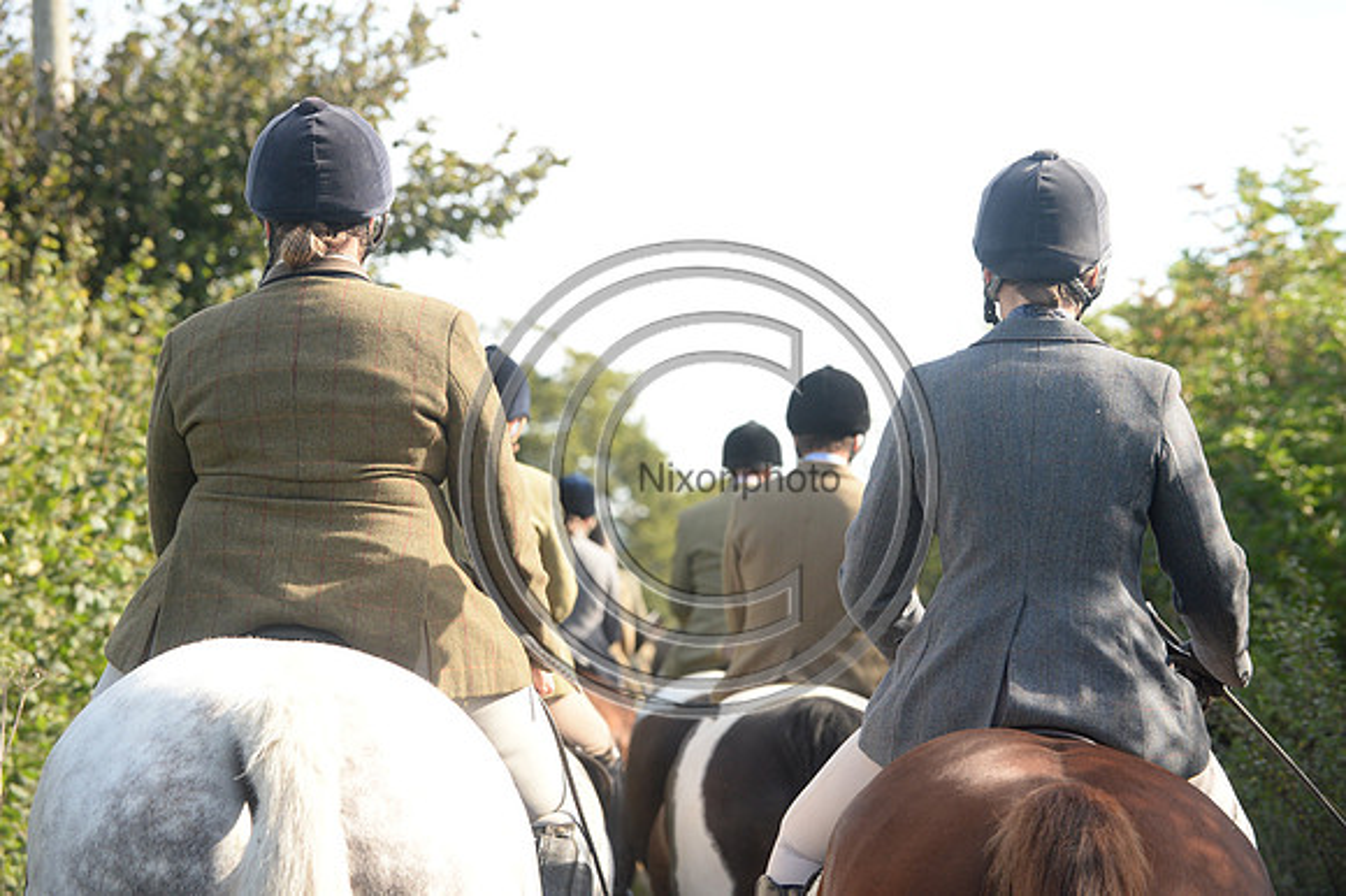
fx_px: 4334
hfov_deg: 17.7
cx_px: 673
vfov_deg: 11.8
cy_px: 448
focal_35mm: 116
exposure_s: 1/1250
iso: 1250
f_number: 5
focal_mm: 116
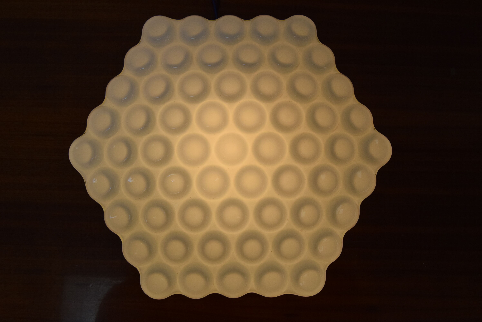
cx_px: 241
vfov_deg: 38.4
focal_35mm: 34
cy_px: 161
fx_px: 462
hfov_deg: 55.1
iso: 1600
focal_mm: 23
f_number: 10
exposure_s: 1/400
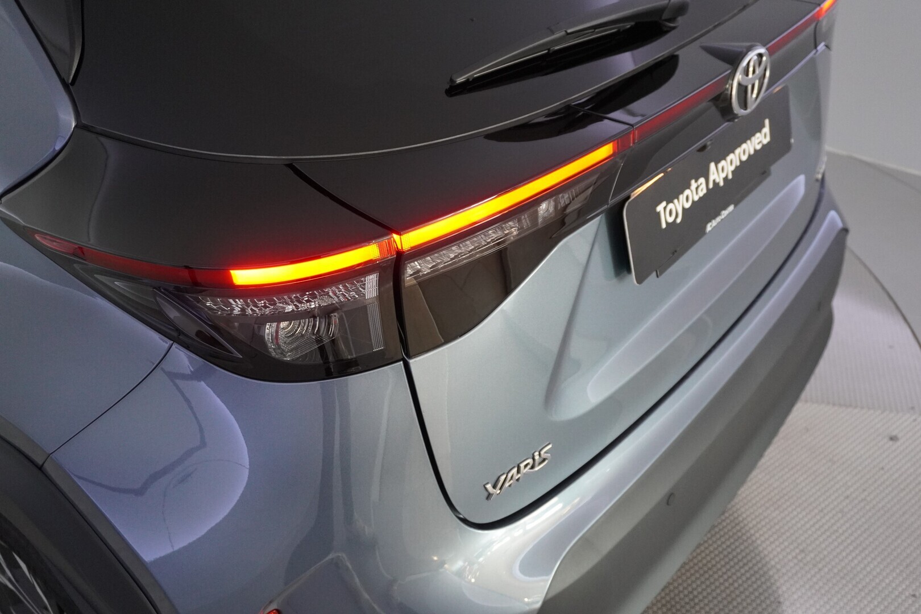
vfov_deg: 41.7
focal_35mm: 32
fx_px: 806
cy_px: 307
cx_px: 460
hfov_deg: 59.5
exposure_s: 1/160
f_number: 4
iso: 2000
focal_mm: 21
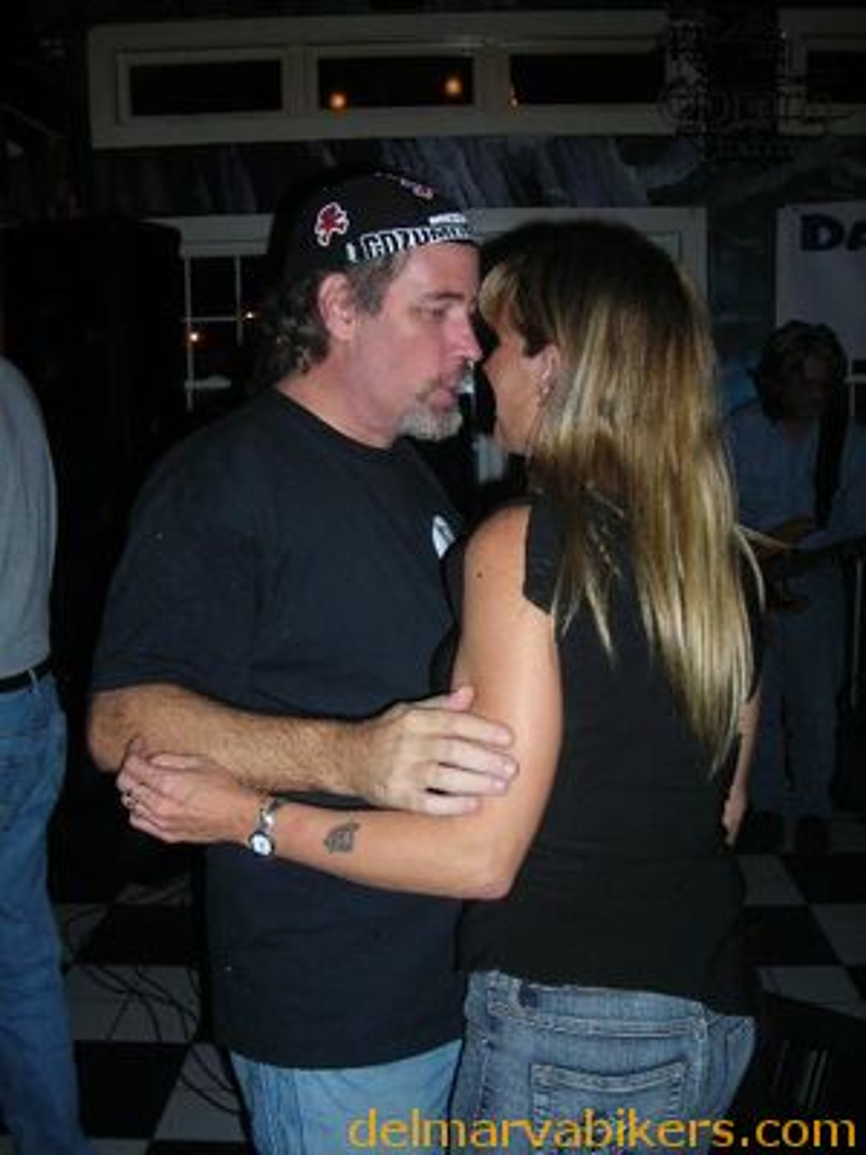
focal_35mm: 38
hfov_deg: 37.7
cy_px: 578
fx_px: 1268
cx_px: 433
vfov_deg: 49.0
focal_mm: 6.3
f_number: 3.2
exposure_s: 1/60.1
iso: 79
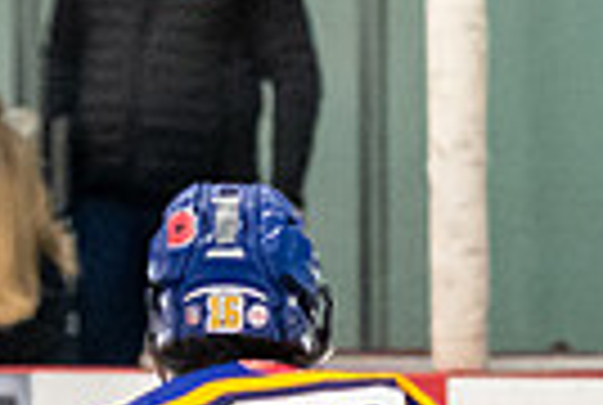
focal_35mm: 976
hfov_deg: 2.1
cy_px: 908
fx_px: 16384
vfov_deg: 1.4
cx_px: 892
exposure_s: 1/800
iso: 3200
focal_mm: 102
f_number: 2.8
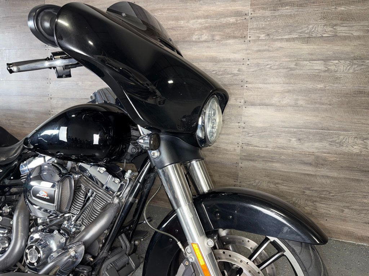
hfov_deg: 71.6
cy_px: 138
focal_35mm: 24
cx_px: 184
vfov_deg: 56.8
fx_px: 256
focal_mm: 6.76
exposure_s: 1/22
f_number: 1.78
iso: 64
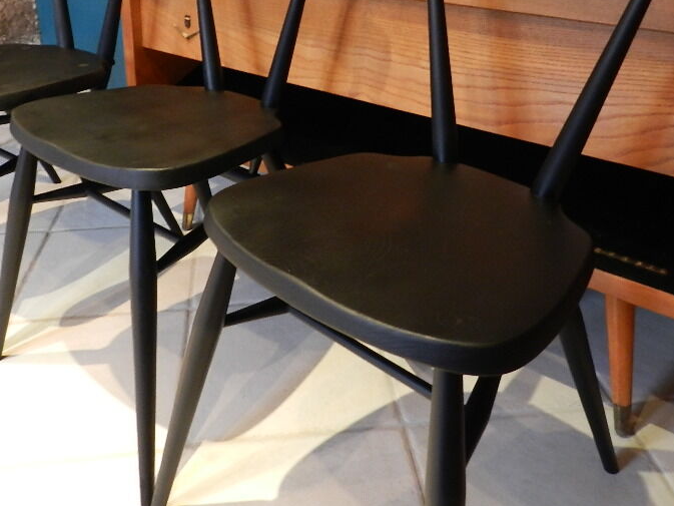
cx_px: 336
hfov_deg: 52.6
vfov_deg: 39.7
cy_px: 132
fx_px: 682
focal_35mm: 35
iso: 400
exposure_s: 1/6
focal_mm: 4
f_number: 3.4
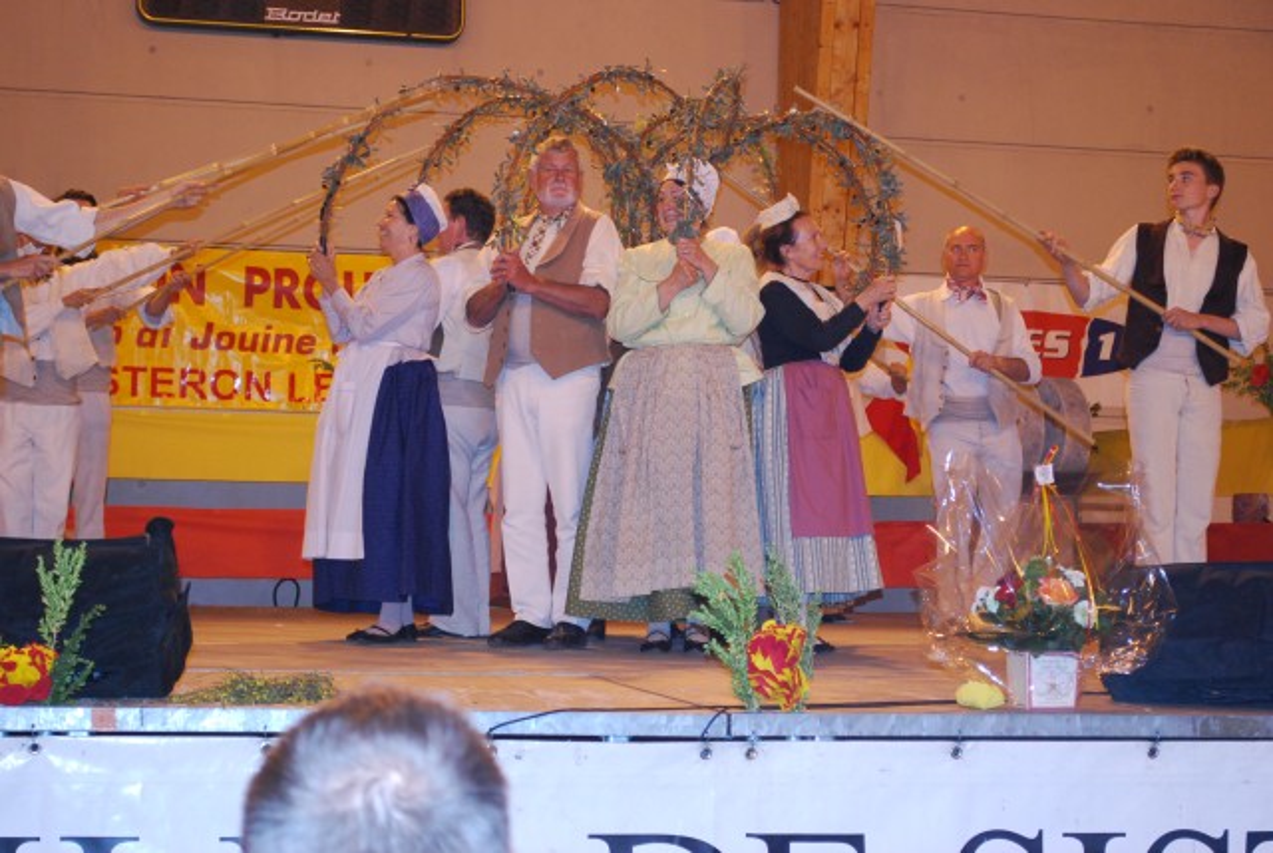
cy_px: 426
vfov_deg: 19.0
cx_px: 636
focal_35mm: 72
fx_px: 2550
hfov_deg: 28.0
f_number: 5.6
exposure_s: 1/60
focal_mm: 48
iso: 1000
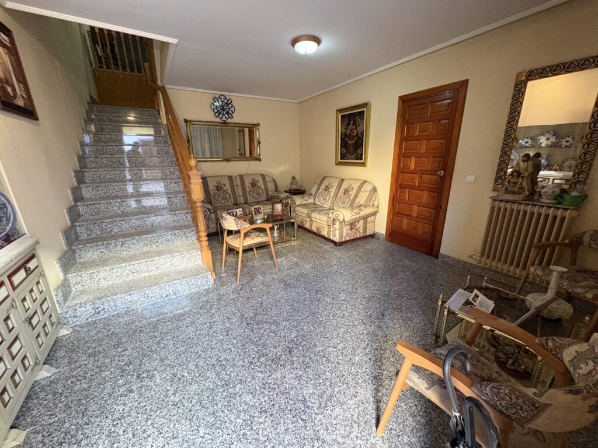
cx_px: 299
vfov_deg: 85.7
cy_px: 224
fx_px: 242
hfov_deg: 102.1
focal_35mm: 14
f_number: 2.2
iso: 640
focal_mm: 2.22
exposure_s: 1/50
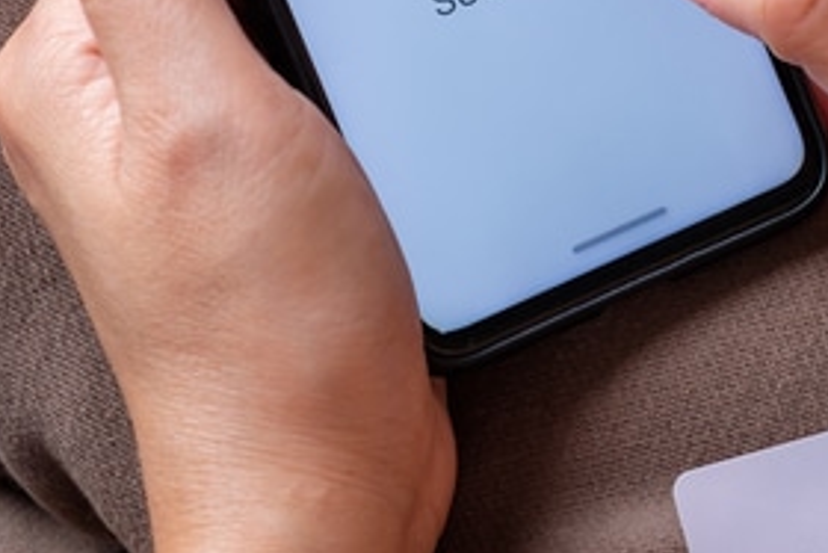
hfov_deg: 8.6
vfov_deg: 5.7
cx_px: 600
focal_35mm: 240
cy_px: -120
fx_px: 5523
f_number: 4
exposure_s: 1/60
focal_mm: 56
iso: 200
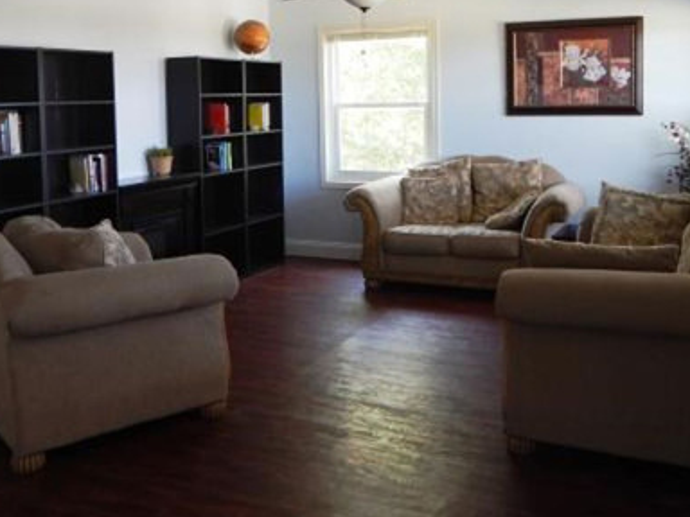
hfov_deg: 46.8
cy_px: 149
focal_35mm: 40
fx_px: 797
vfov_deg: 35.4
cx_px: 349
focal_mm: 4.3
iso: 180
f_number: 2.8
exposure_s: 1/30
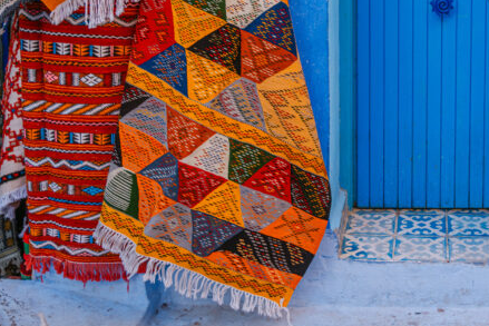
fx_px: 761
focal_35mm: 56
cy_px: -34
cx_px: 430
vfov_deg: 22.8
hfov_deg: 33.9
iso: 200
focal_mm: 24
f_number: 4
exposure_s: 1/160
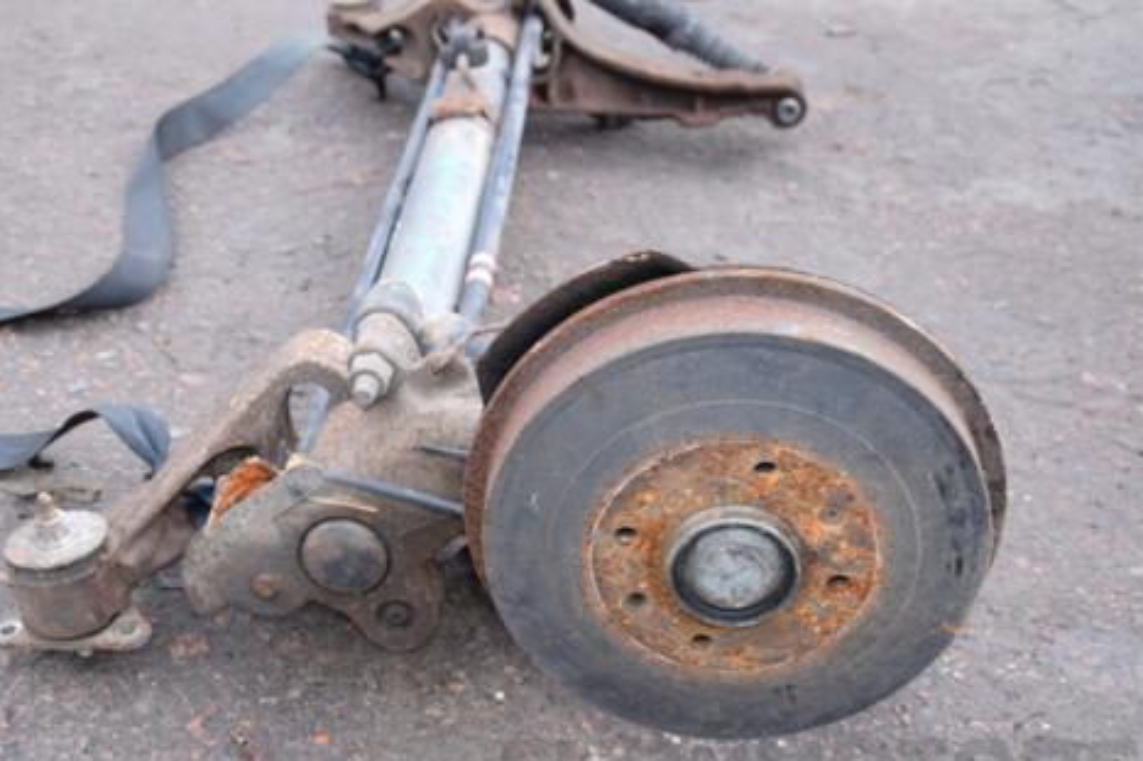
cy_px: 450
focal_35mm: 54
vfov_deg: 25.0
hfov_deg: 36.7
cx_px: 455
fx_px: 1714
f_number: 5
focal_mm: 28
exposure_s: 1/160
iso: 800
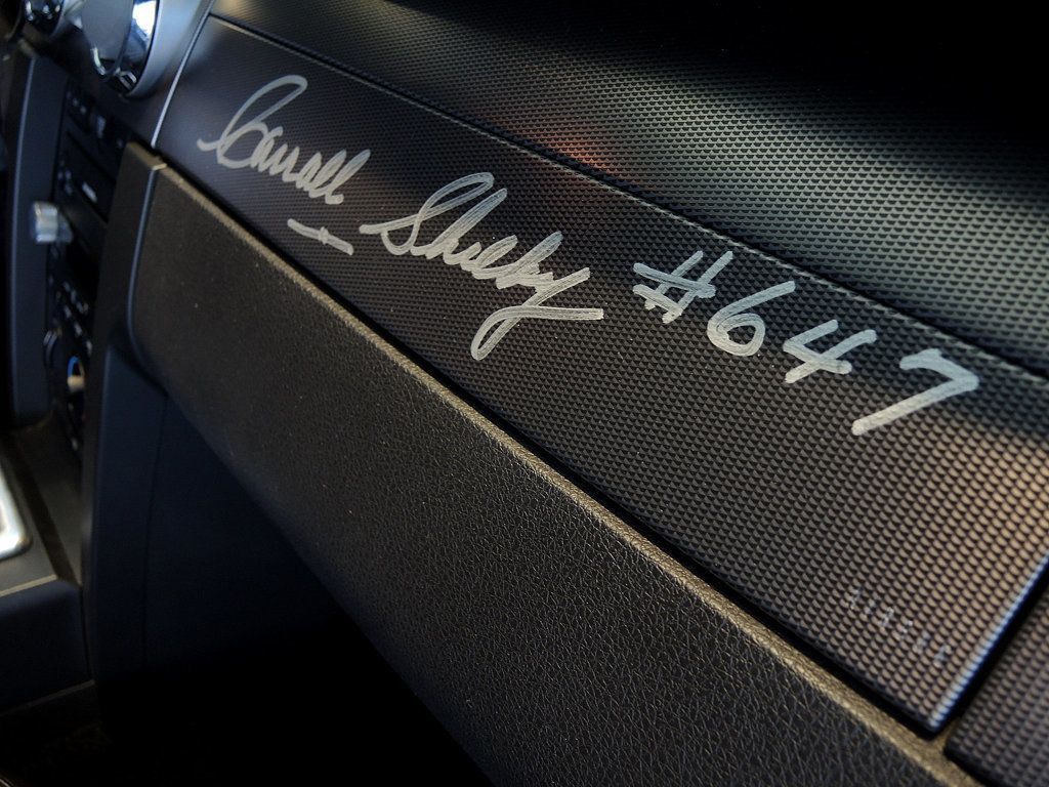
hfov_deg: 63.4
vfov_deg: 49.7
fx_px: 849
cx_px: 524
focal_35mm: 28
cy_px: 394
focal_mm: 6
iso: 140
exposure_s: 1/30
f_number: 2
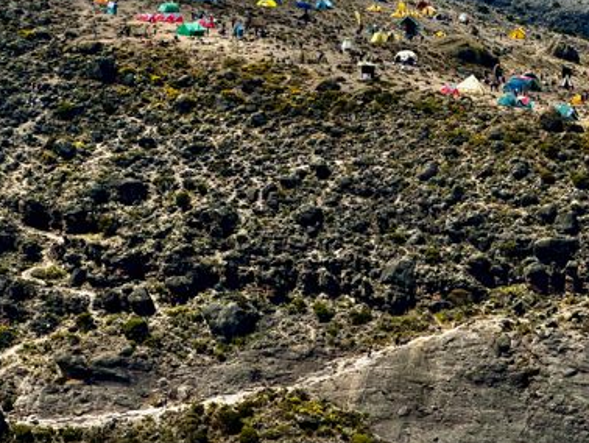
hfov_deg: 8.8
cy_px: 62
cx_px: 430
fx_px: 3831
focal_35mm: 225
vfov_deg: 6.6
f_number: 2.8
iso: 32
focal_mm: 16.89
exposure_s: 1/638
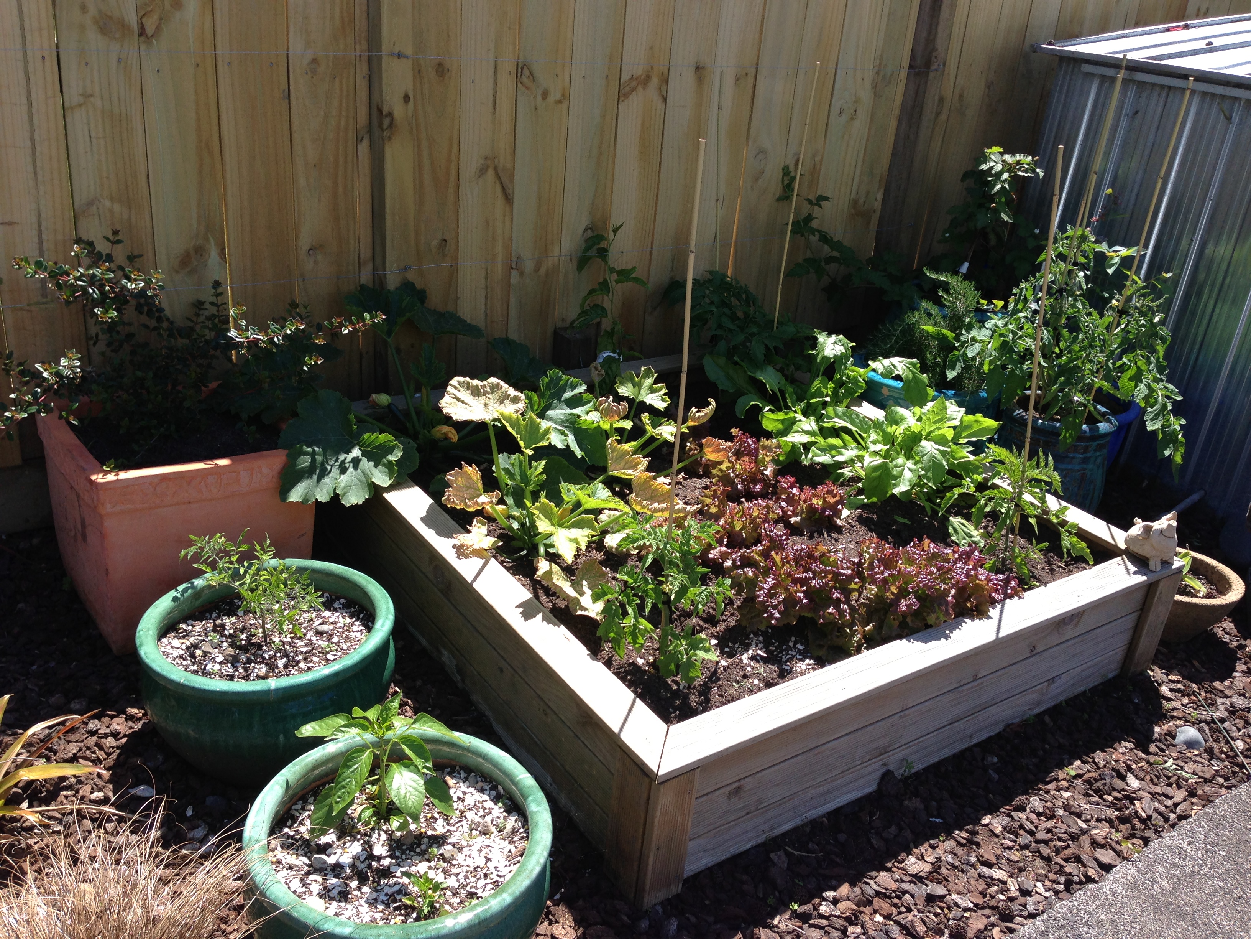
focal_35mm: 33
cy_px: 470
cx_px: 626
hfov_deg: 55.4
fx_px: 1193
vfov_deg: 42.9
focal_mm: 4.13
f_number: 2.4
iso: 50
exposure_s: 1/695
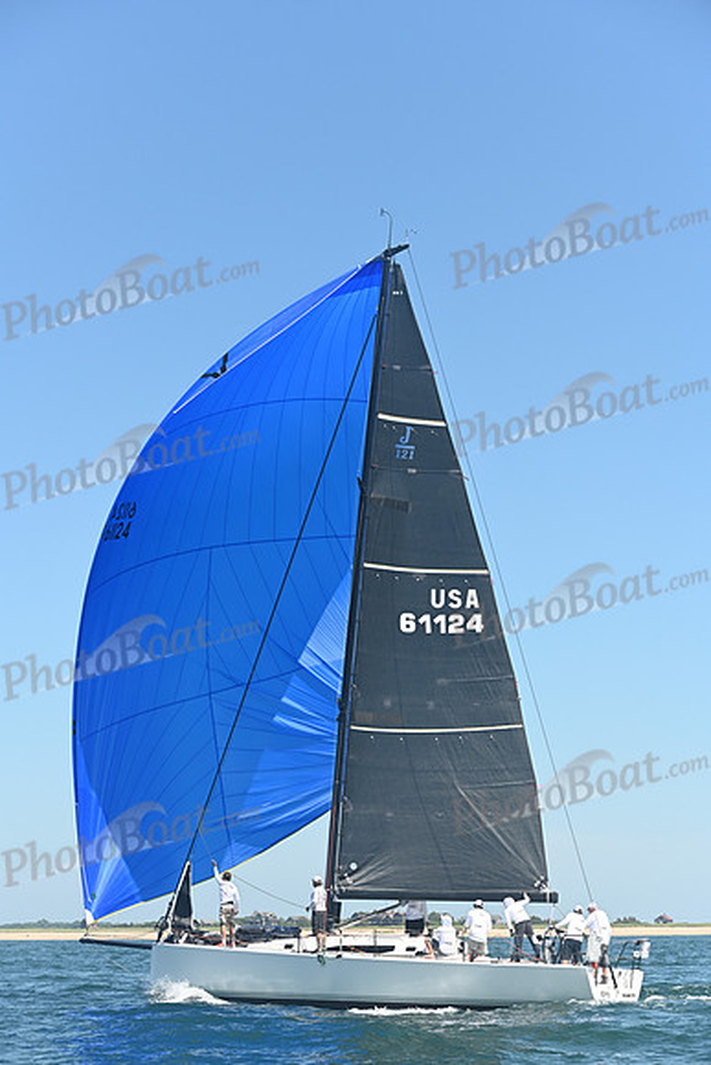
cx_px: 356
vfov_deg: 28.8
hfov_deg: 19.5
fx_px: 2072
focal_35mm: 70
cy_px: 532
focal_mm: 70
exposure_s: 1/1000
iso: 320
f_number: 6.3
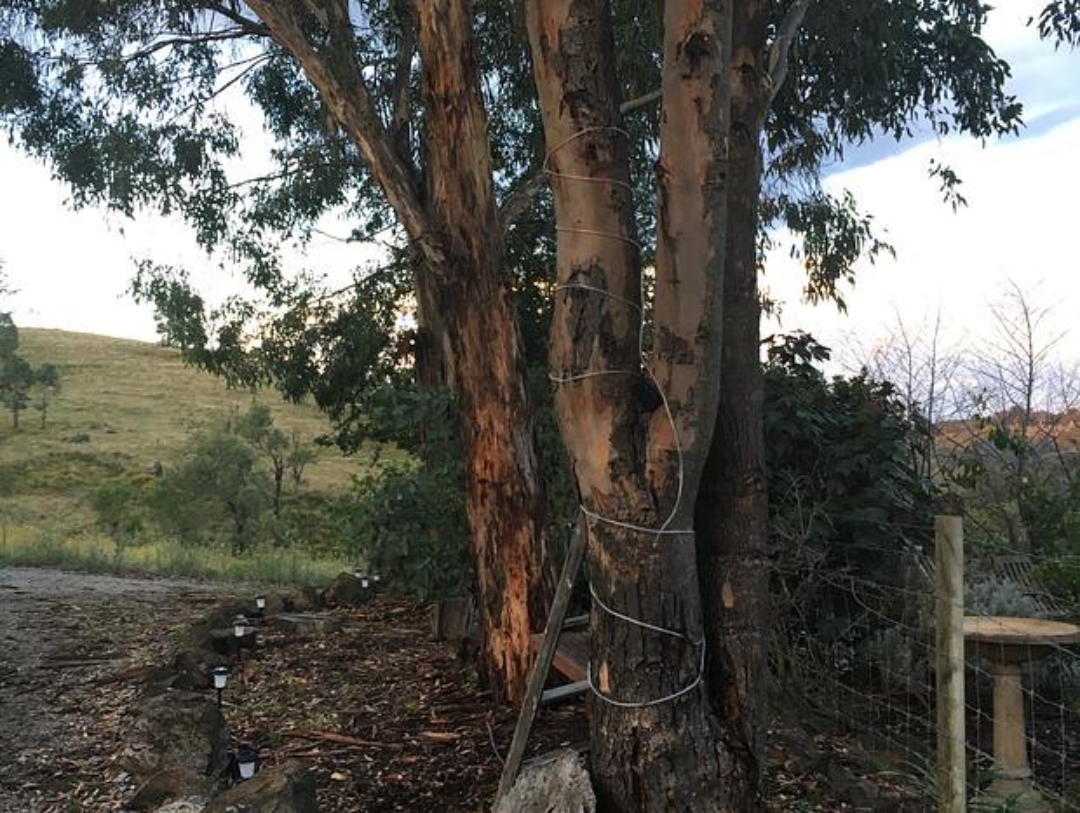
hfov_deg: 61.6
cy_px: 406
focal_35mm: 29
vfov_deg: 48.3
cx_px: 540
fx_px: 906
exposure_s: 1/33
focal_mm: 4.15
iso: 32
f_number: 2.2
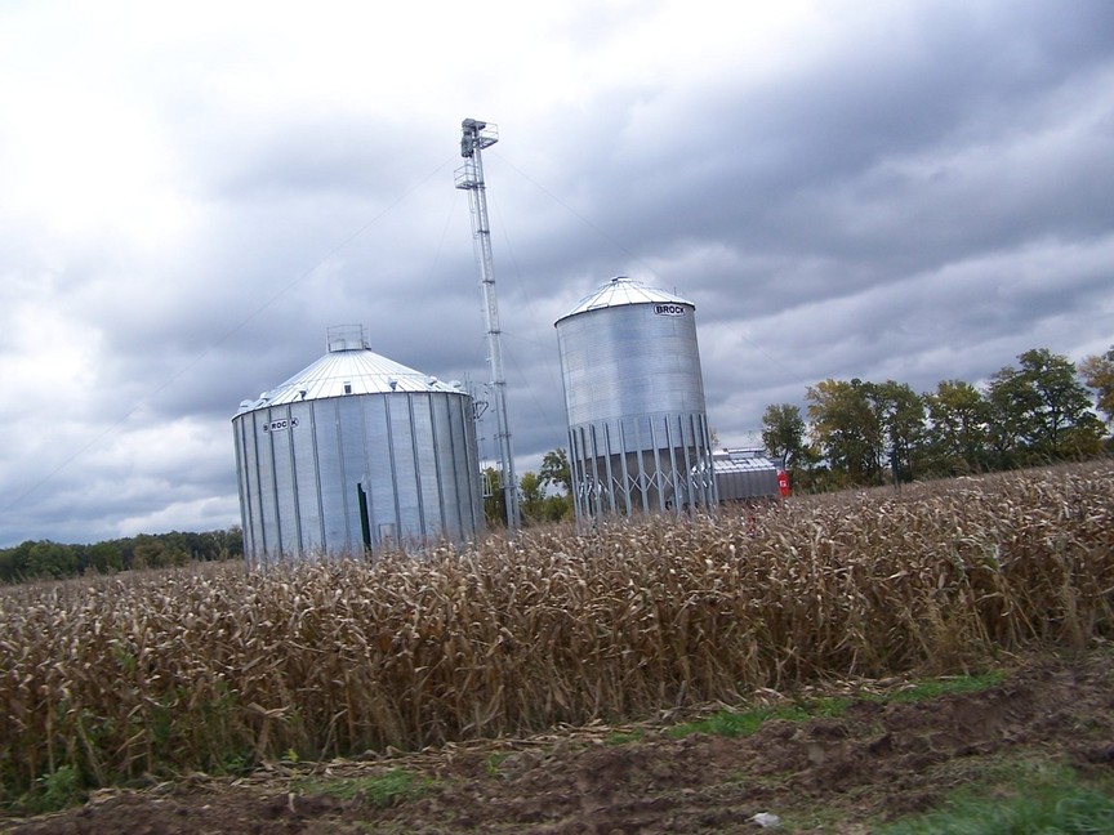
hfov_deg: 49.0
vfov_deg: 37.7
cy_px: 418
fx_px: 1223
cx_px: 557
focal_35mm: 38
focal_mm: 6.3
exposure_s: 1/750
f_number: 2.8
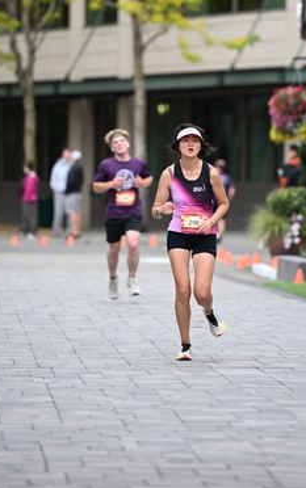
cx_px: 181
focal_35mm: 271
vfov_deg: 7.7
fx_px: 3610
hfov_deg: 4.9
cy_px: 140
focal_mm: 180
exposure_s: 1/2000
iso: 640
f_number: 2.8
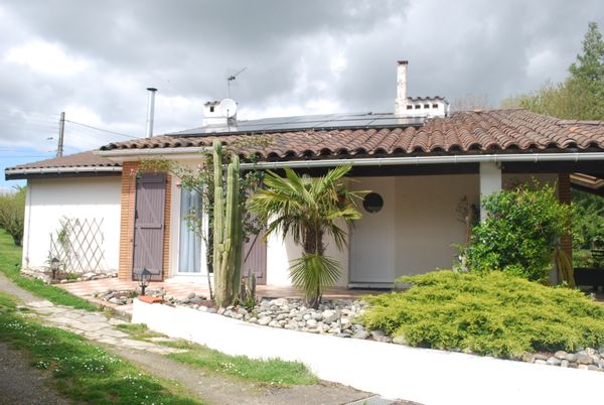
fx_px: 554
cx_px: 302
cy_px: 202
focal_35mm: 33
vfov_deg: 40.1
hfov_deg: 57.2
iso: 100
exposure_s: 1/200
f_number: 7.1
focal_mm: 22
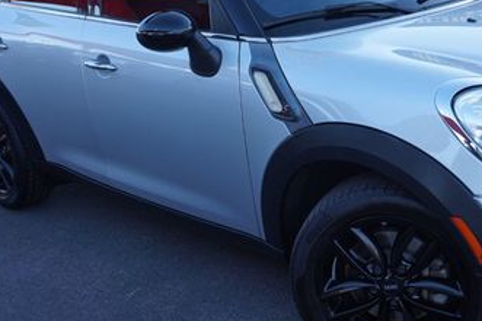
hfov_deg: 34.1
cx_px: 333
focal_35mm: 58
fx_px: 776
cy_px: 111
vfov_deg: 23.2
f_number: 5
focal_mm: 20
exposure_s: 1/80
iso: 100
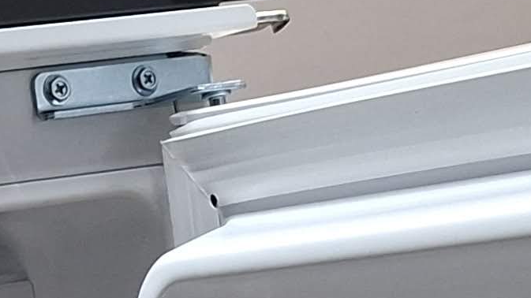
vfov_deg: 6.7
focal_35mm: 149
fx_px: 2097
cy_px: 1120
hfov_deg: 14.4
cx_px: 238
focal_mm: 5.54
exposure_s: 1/50
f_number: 1.8
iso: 320
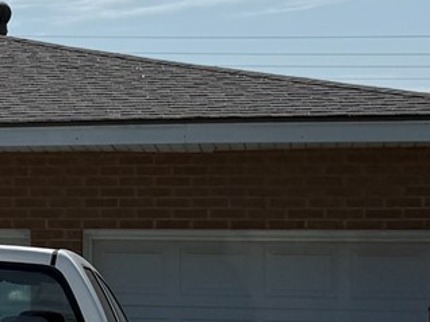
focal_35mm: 145
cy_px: 118
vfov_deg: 10.2
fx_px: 1800
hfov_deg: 12.7
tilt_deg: +6.7
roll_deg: -2.0
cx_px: -283
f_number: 1.78
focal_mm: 6.76
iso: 80
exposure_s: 1/14286
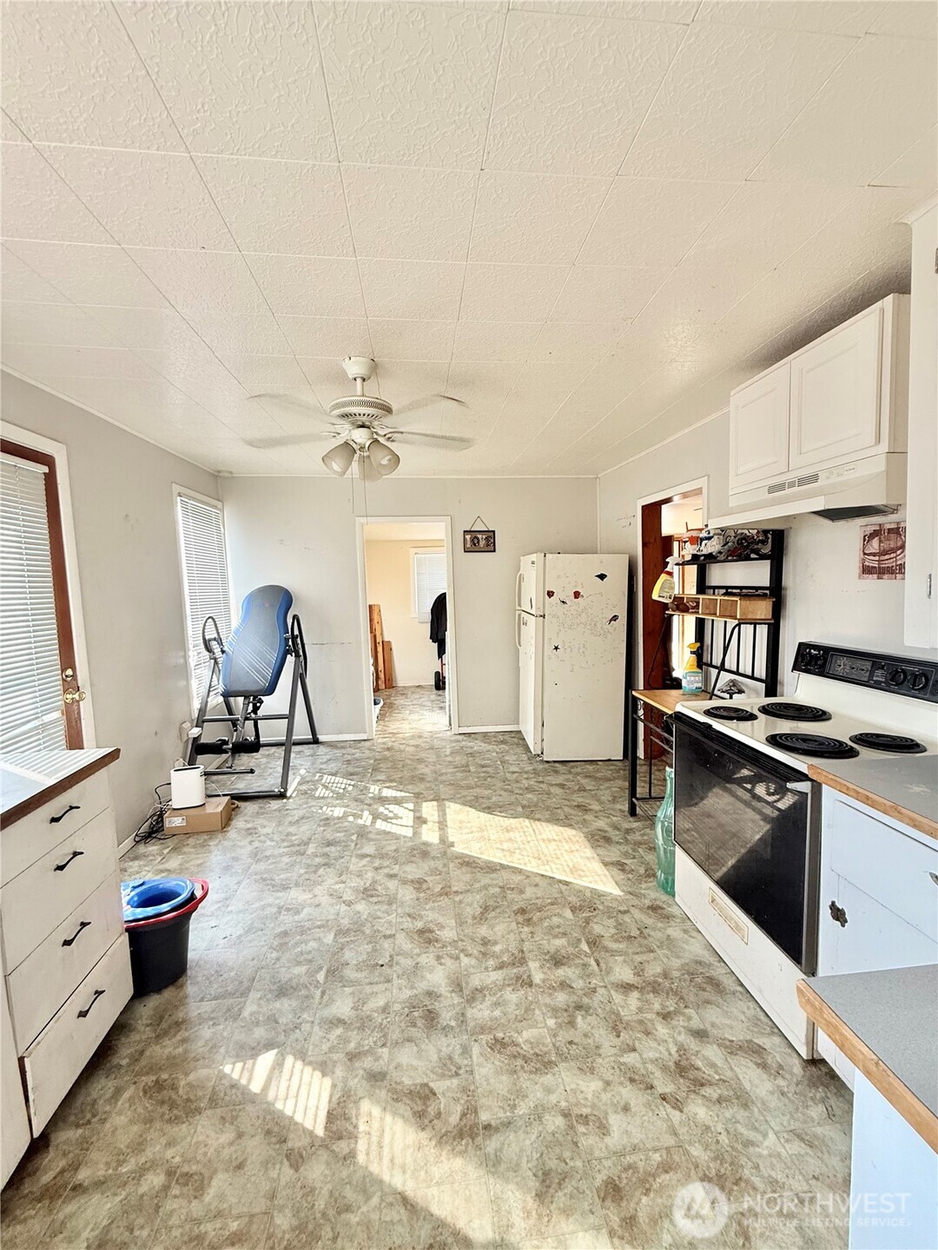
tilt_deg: -3.0
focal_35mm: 14
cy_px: 625
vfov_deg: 102.1
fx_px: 506
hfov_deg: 85.7
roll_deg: +0.9
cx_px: 469
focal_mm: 2.22
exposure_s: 1/99
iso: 125
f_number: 2.2
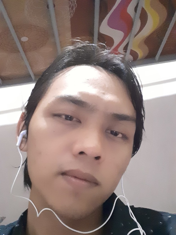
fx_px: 231
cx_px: 80
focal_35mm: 34
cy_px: 127
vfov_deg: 53.9
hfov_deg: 41.7
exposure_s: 1/8
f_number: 2
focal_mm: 2.61
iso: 1600
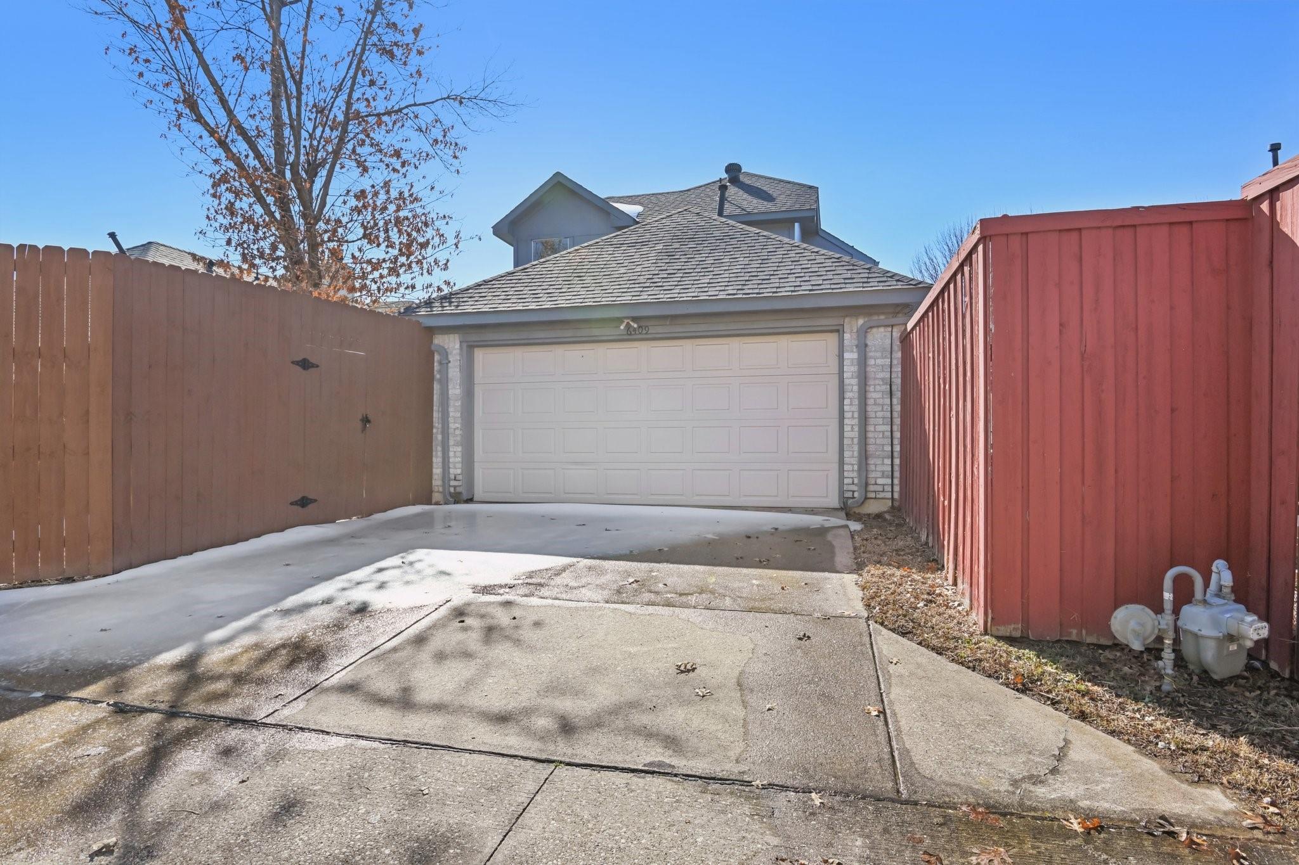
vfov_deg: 64.5
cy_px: 432
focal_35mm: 19
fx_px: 685
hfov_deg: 86.9
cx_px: 650
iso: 400
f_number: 8
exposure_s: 1/1000
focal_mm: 19
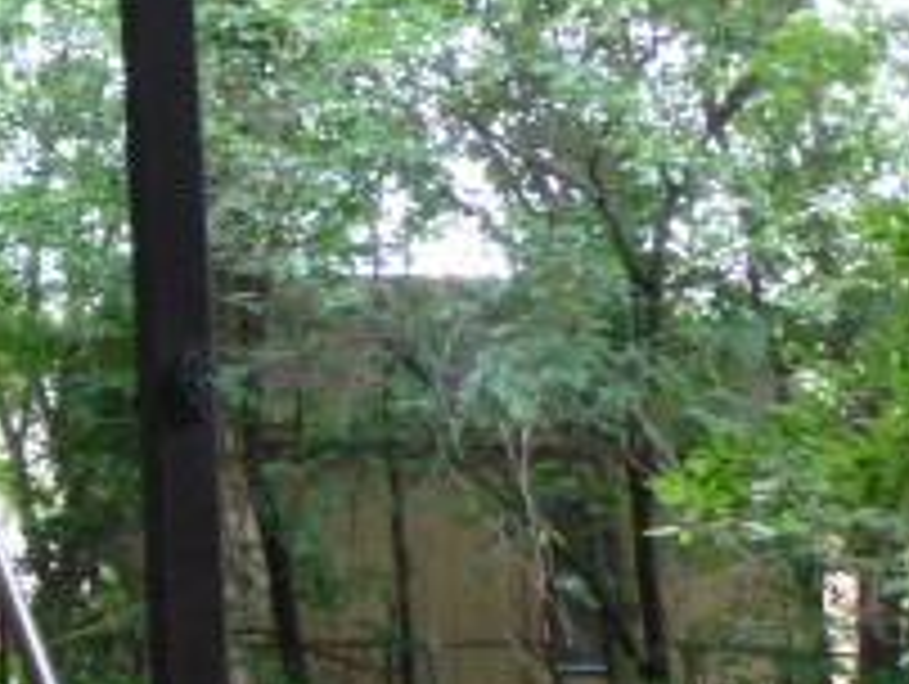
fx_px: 1998
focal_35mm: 76
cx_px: -328
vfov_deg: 19.3
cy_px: 171
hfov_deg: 22.4
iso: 1000
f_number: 3.3
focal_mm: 4.3
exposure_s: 1/250
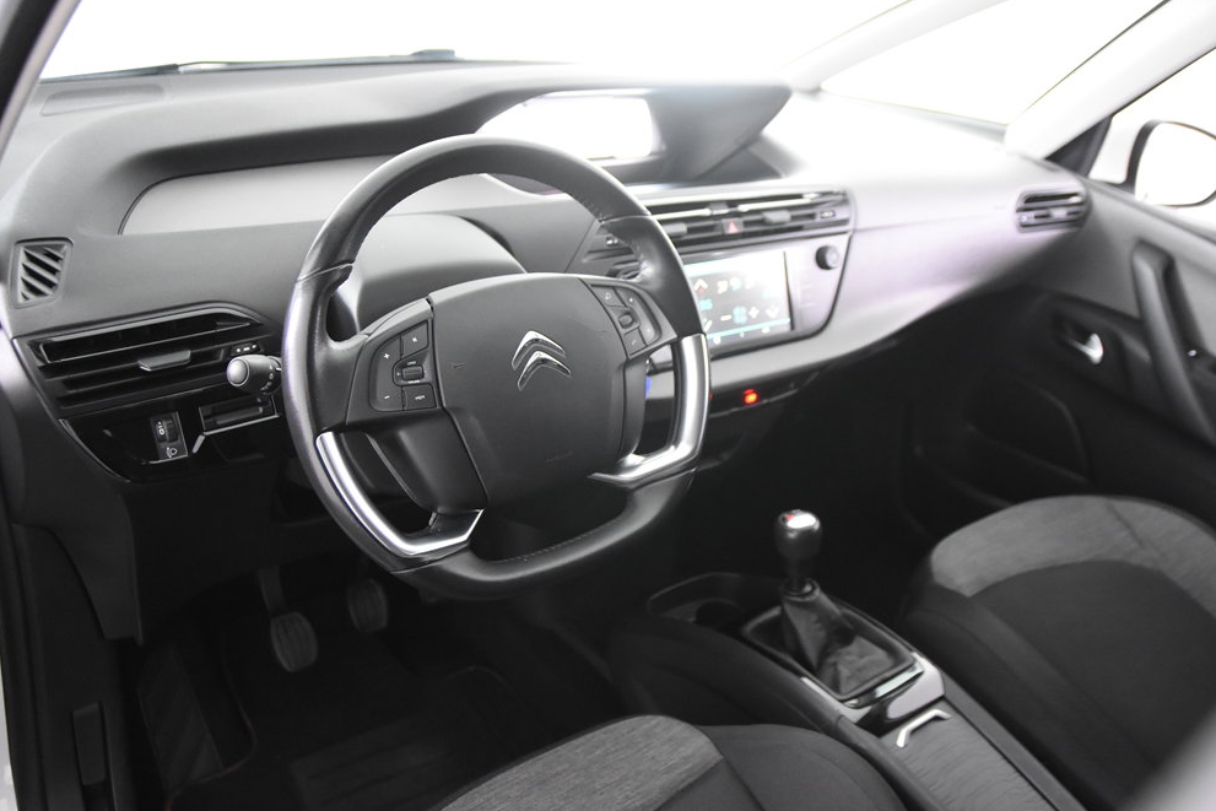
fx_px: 1047
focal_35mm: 31
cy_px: 415
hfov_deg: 60.3
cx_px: 623
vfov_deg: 42.3
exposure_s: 1/30
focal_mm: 20
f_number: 2.8
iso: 3600
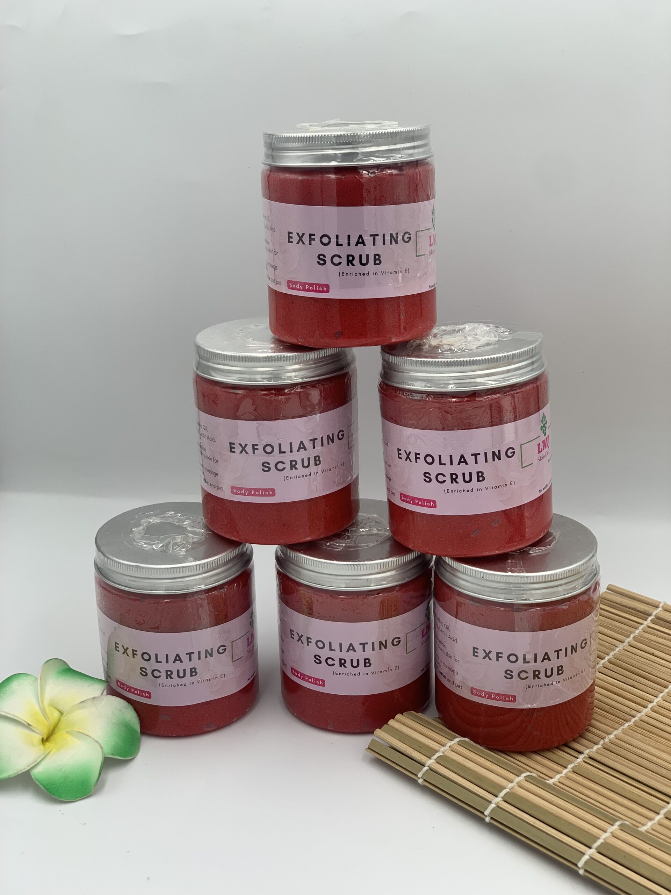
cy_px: 448
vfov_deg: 36.8
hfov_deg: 28.0
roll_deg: +1.6
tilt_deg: -22.3
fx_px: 1344
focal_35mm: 52
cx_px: 336
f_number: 2.4
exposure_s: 1/116
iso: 16
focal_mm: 6
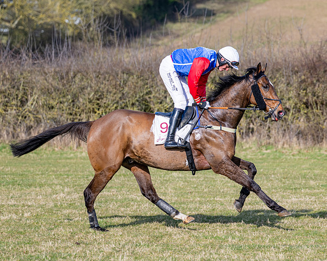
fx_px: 1882
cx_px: 186
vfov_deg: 7.9
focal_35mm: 195
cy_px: 129
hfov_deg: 9.9
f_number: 2.8
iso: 100
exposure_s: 1/1600
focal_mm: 110
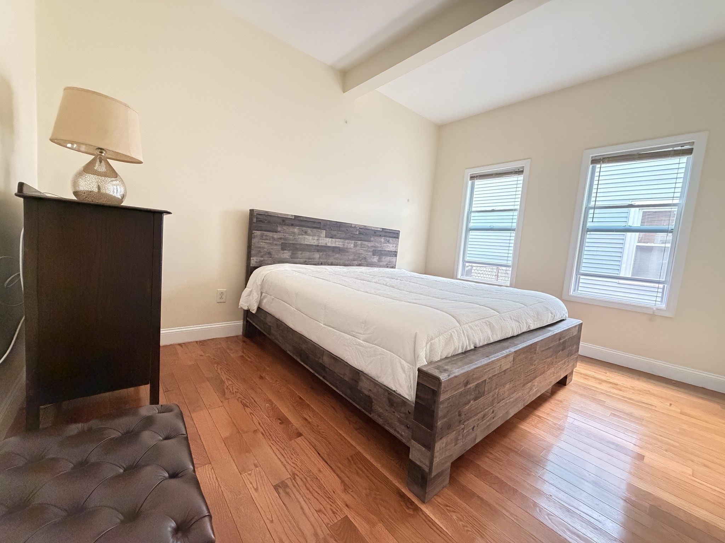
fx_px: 293
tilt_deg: -5.4
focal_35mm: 14
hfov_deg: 102.1
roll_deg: -4.5
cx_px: 362
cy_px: 272
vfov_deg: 85.7
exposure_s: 1/60
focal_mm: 2.22
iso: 1000
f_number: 2.2
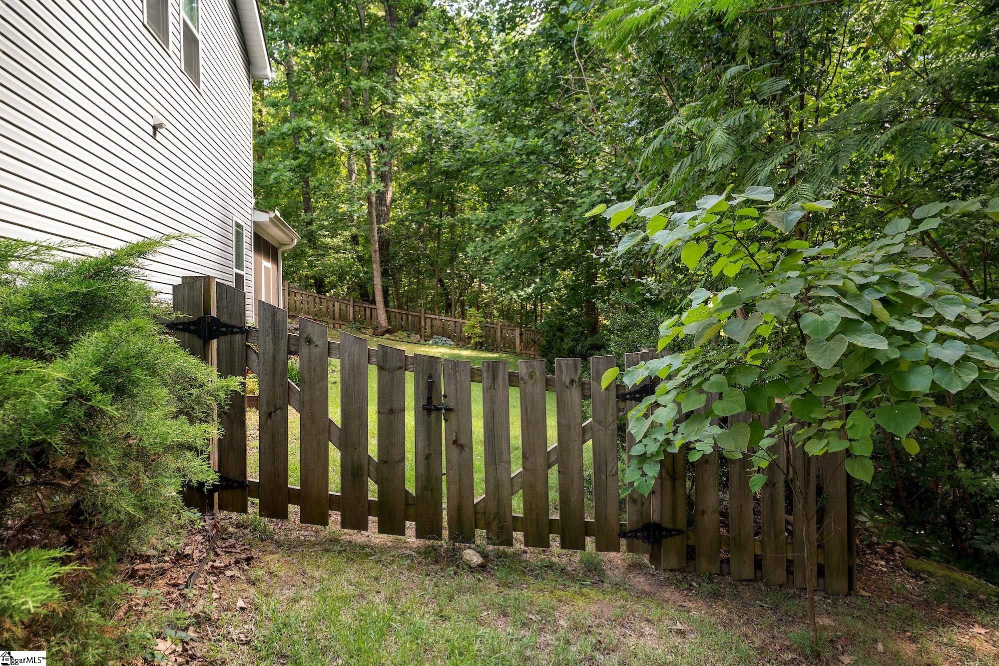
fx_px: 666
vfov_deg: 53.1
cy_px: 333
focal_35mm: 24
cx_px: 500
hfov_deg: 73.7
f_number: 5.6
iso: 400
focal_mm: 24
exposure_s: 1/40
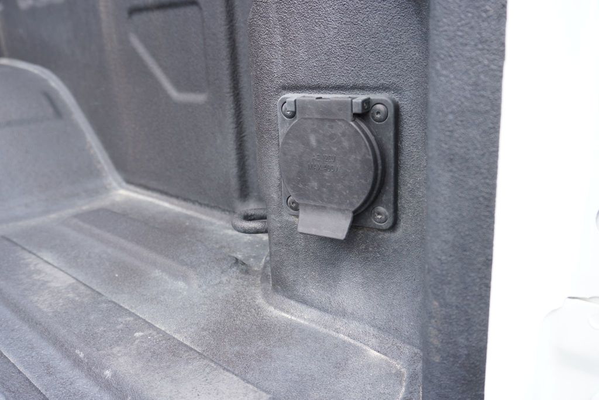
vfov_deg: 41.8
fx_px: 524
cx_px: 300
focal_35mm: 32
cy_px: 200
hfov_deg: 59.5
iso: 100
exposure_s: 1/100
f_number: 5
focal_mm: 21
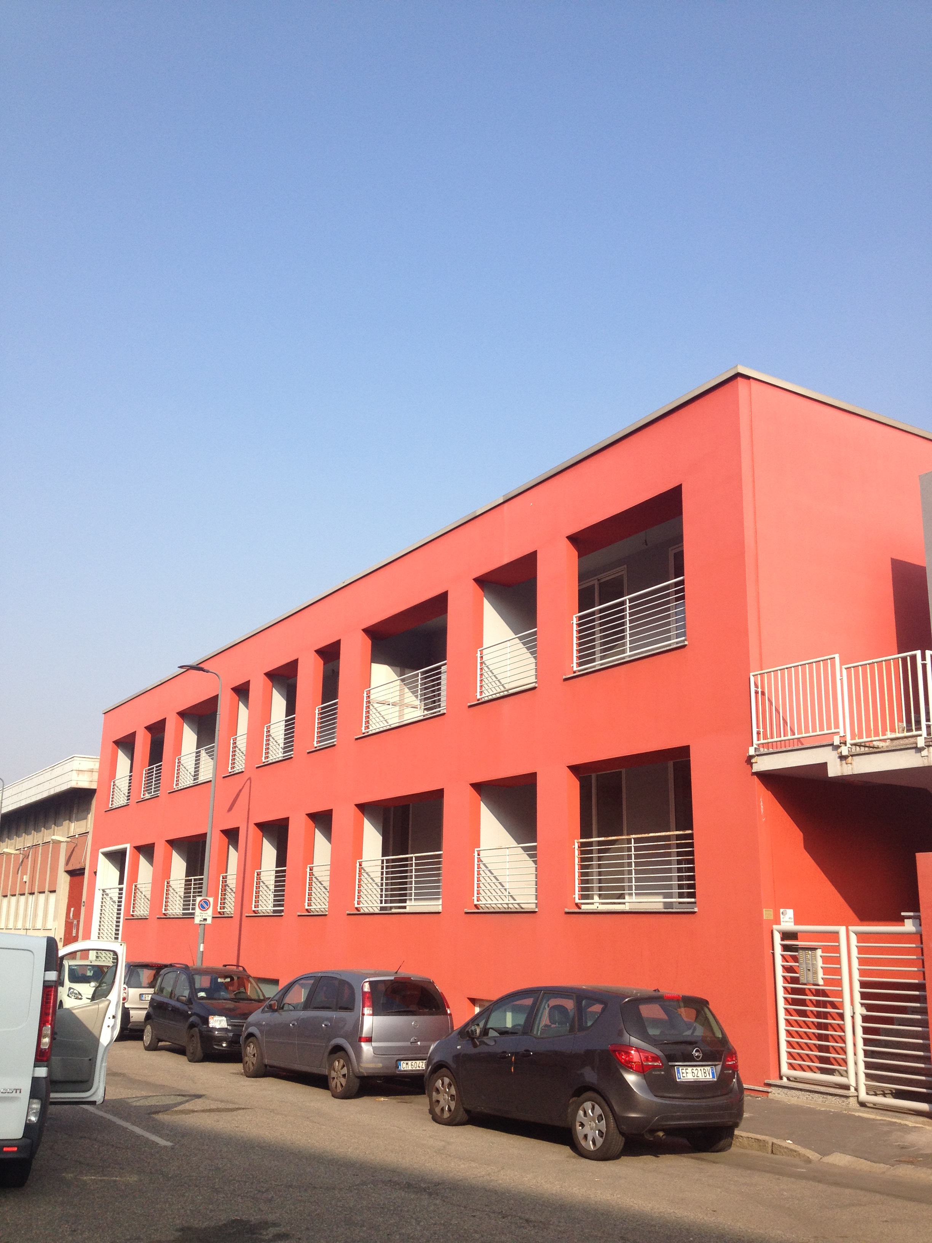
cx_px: 466
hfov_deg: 40.7
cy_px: 622
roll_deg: -0.4
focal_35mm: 35
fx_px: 1256
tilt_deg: +16.4
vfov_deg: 52.6
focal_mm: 4.28
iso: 50
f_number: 2.4
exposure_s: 1/1175
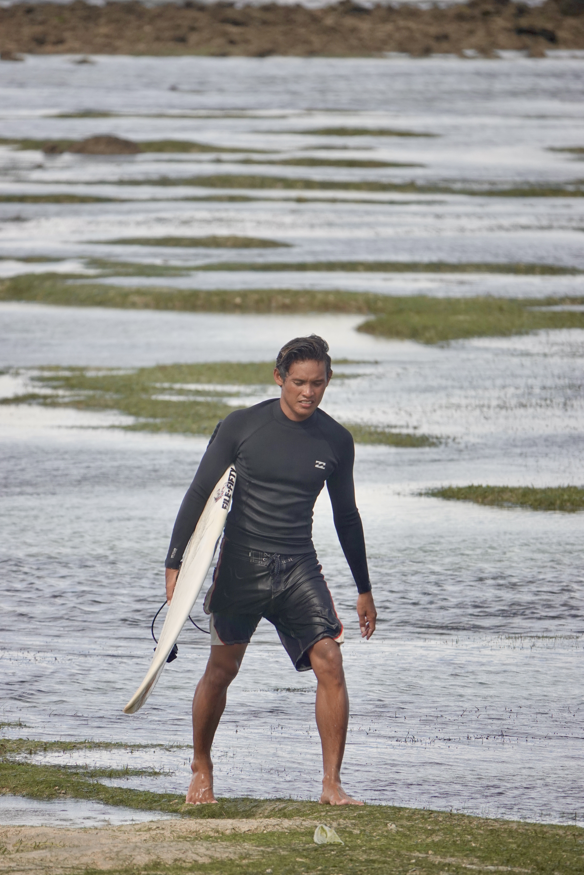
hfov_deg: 2.3
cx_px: 292
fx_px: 14599
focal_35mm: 600
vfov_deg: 3.4
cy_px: 438
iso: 125
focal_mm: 220
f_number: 4
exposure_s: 1/1000
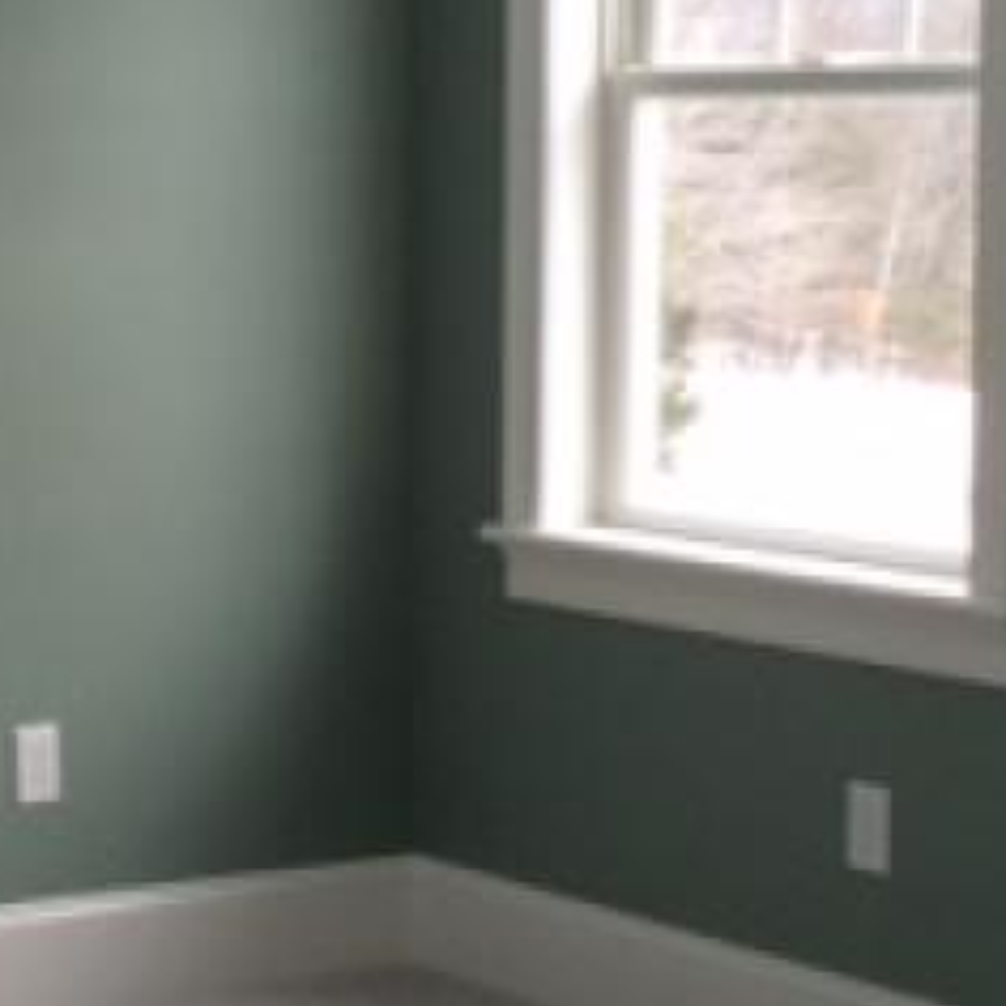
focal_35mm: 111
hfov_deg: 15.2
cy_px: 460
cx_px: -132
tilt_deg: -4.7
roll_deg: +0.9
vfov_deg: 15.7
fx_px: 3650
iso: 40
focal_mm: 4.15
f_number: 2.2
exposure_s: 1/120
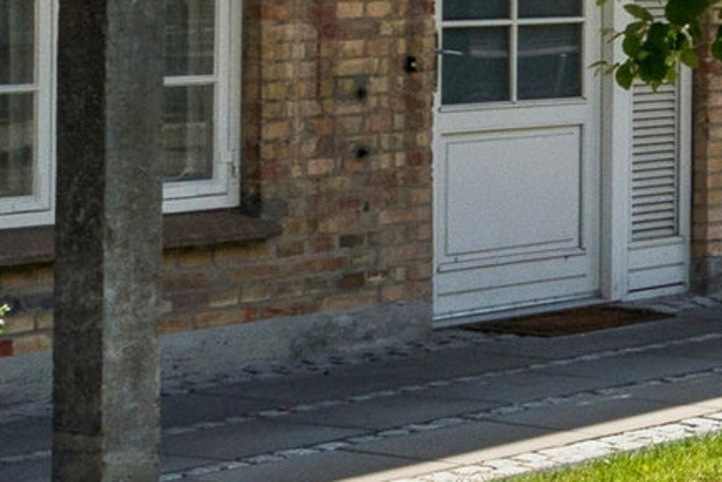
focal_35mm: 145
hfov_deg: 11.0
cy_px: -249
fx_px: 2910
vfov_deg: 9.2
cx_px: 1938
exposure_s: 1/500
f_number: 8
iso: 200
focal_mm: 14
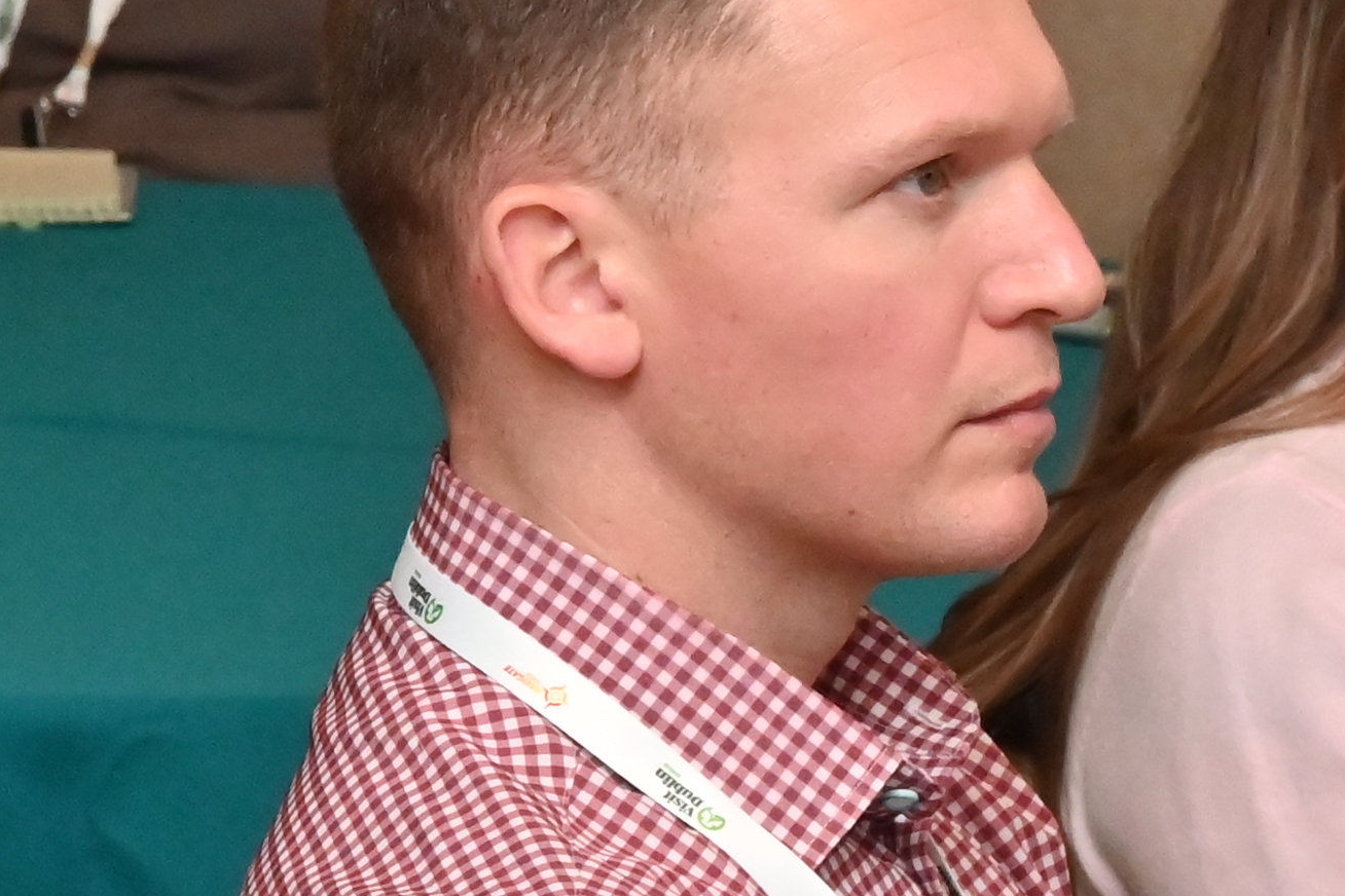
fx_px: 14383
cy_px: 466
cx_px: -1399
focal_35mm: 385
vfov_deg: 3.6
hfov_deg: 5.2
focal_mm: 61
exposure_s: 1/60
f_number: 8
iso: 2000
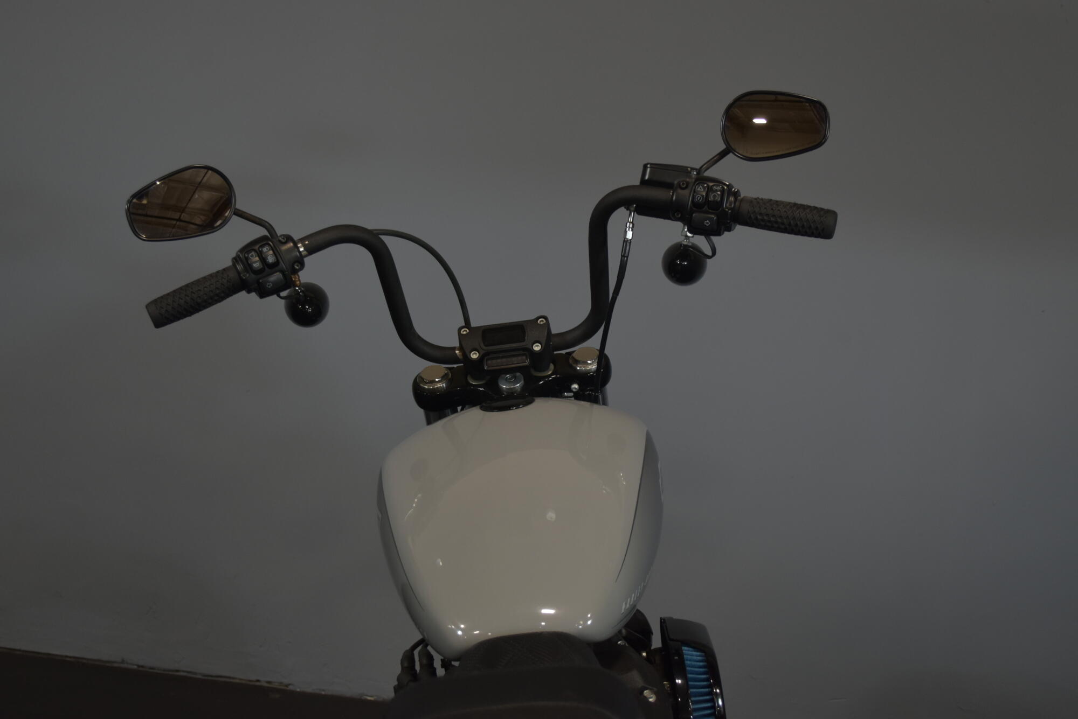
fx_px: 1528
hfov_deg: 38.9
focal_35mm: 51
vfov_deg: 26.5
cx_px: 539
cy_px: 360
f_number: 5
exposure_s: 1/30
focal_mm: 34
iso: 400
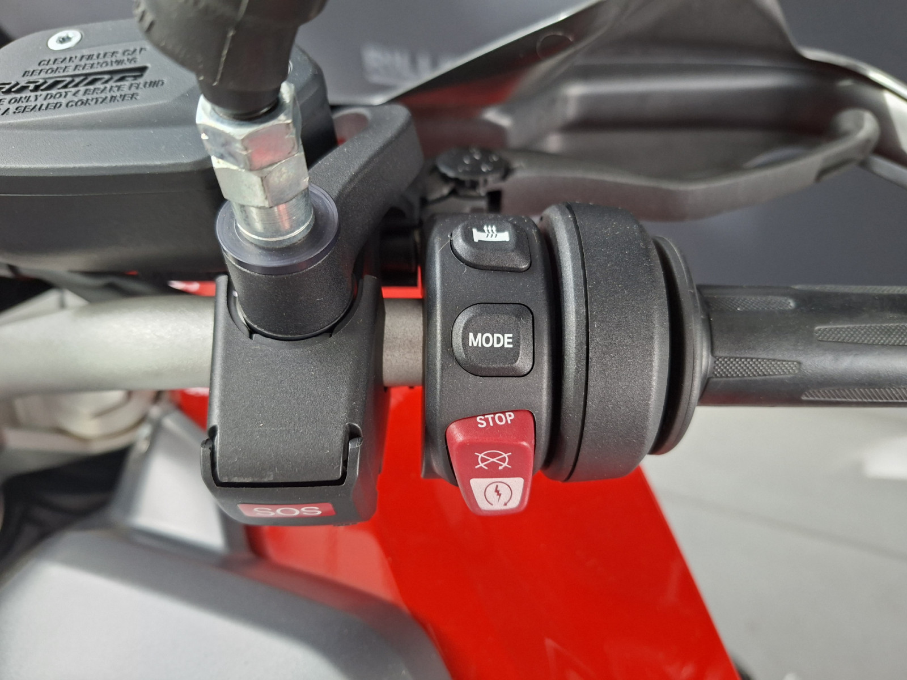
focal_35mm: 23
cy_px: 340
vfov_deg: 58.9
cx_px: 454
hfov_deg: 73.9
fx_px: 603
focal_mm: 5.54
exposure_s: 1/120
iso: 200
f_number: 1.8
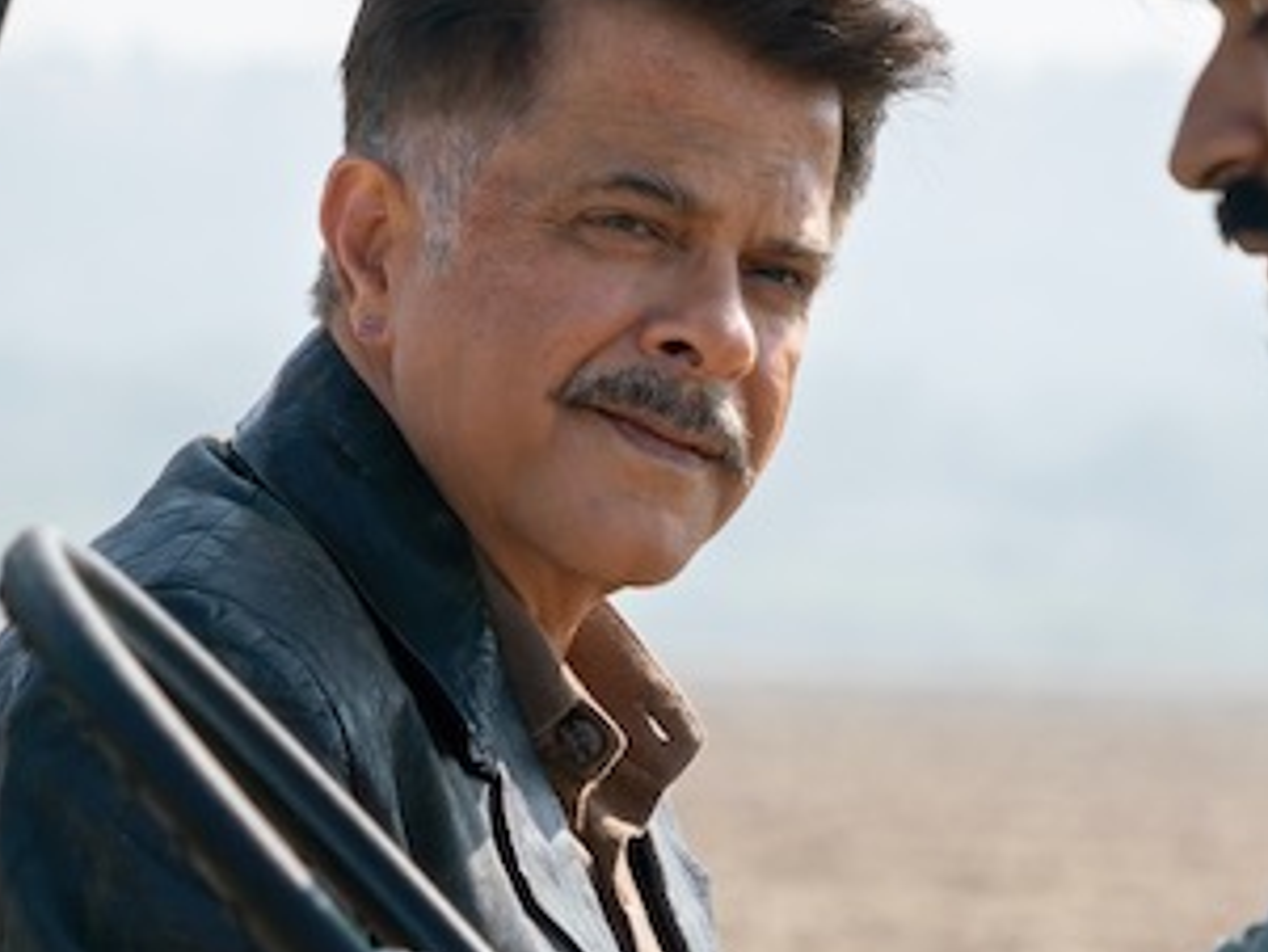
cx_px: 640
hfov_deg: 4.0
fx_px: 18286
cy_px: 971
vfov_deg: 3.0
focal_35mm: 499
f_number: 6.3
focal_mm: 130
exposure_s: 1/640
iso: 125
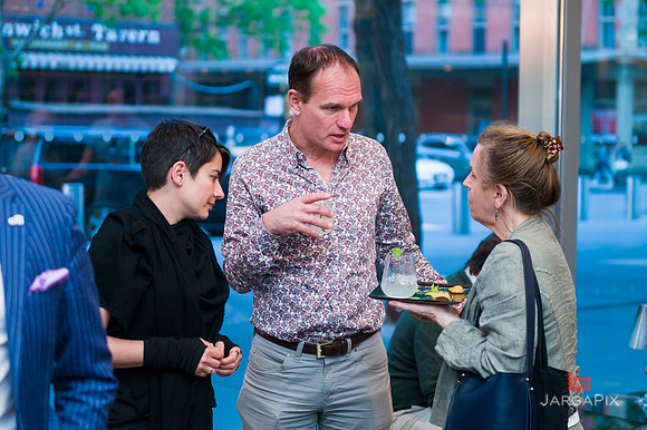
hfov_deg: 23.0
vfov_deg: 15.4
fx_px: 1589
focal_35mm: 88
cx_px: 324
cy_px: 182
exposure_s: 1/200
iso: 400
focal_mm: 70
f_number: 3.2
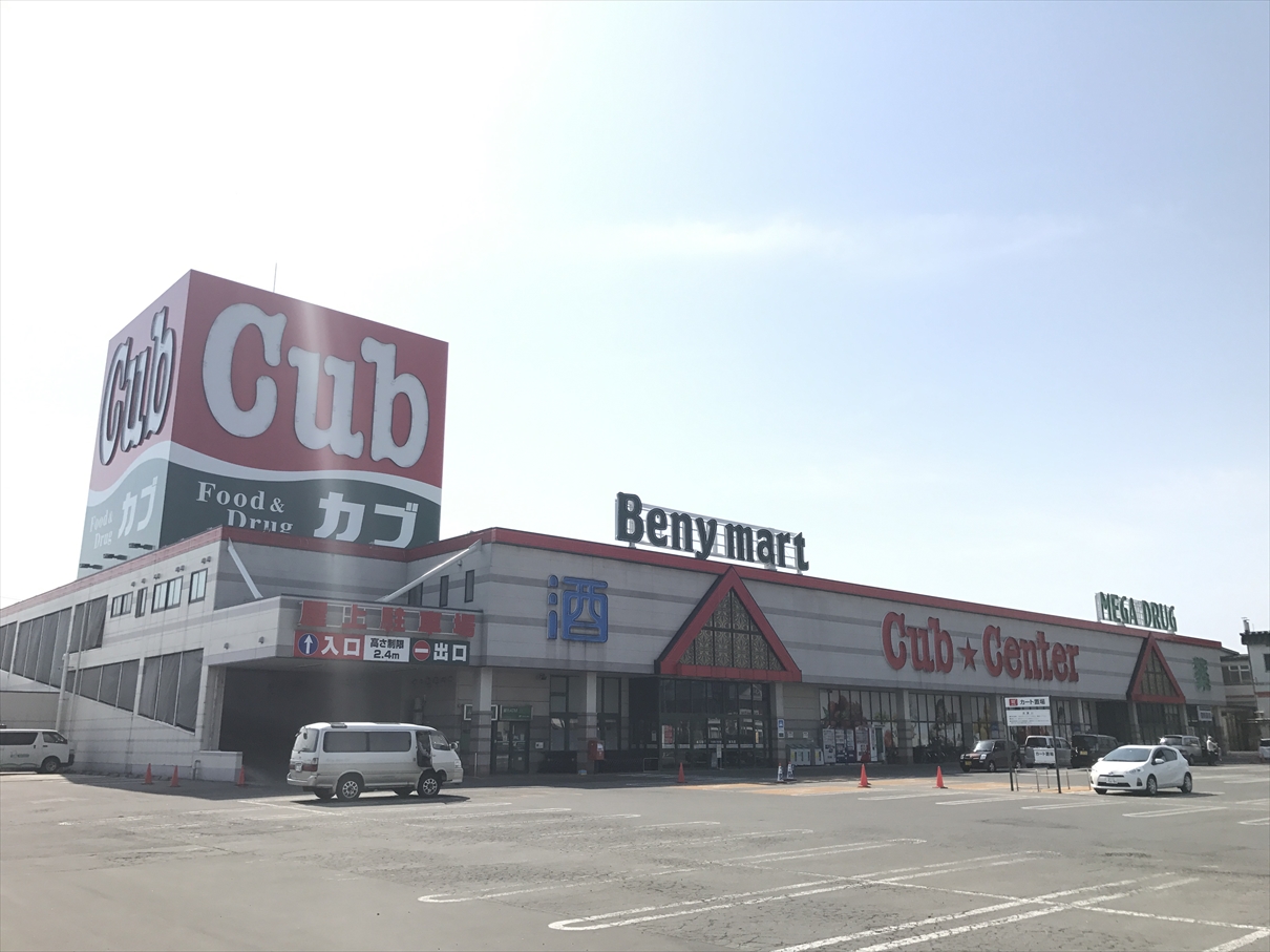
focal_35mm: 28
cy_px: 476
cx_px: 635
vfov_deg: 49.7
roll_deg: -0.5
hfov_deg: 63.5
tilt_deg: +15.5
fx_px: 1027
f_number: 1.8
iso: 20
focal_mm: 3.99
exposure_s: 1/3096
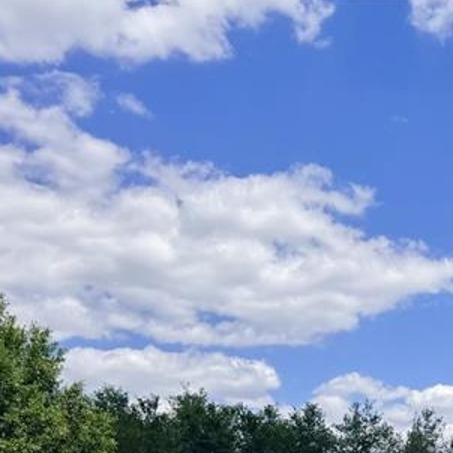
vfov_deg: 21.9
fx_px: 1066
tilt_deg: +1.0
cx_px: 588
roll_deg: +1.0
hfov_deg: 21.7
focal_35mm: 72
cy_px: 570
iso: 80
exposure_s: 1/10309
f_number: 1.78
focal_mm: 6.76
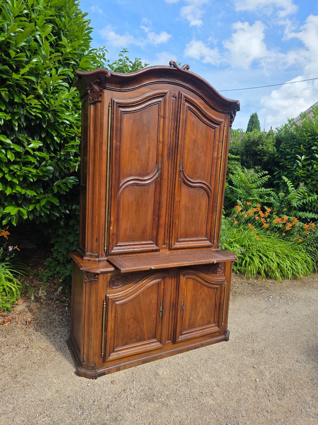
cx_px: 159
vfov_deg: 73.9
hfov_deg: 58.9
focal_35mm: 23
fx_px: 282
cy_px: 212
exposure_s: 1/2558
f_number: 1.7
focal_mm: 6.3
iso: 80
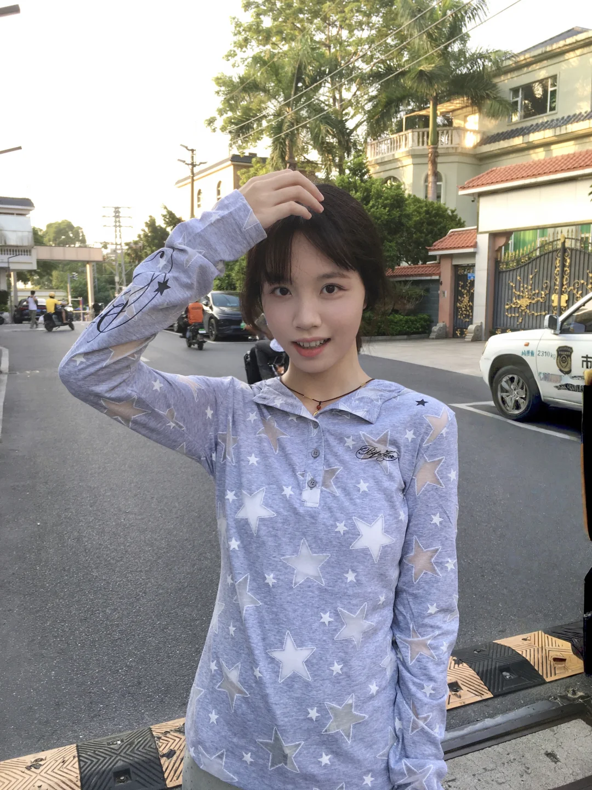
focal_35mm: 29
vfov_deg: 61.7
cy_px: 395
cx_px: 296
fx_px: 661
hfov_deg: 48.2
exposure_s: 1/120
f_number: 2.2
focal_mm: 4.15
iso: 25
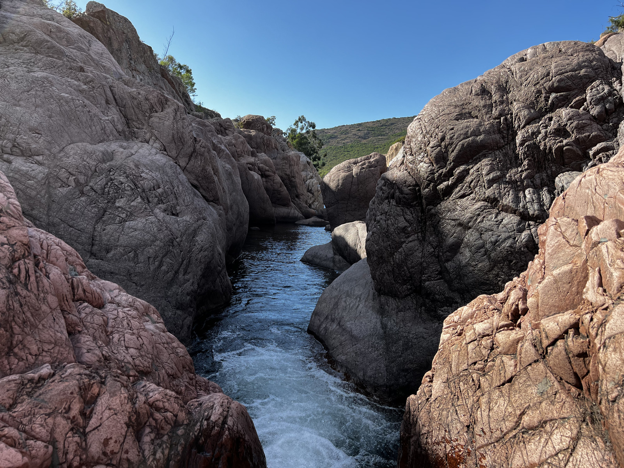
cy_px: 234
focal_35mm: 26
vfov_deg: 53.1
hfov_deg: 67.3
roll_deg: -3.8
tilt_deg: -5.5
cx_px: 312
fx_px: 469
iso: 50
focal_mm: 5.7
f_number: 1.5
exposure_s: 1/1934
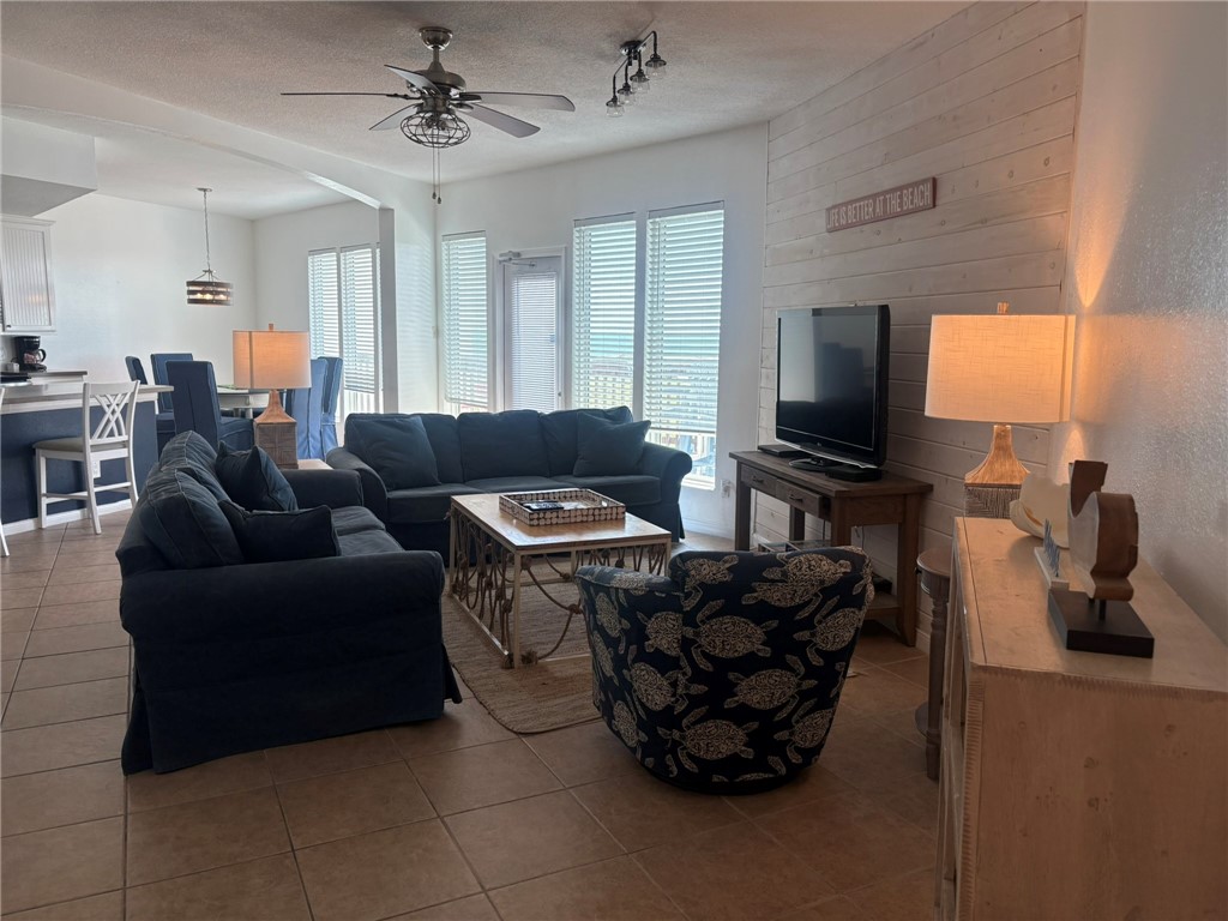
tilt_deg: -7.7
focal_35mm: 26
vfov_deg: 53.1
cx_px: 614
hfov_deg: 67.3
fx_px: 922
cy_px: 460
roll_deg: -0.5
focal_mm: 5.96
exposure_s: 1/232
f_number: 1.6
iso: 80
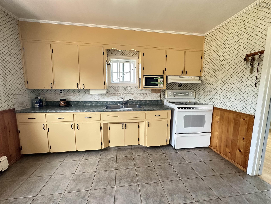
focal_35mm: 14
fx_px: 110
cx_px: 136
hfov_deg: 102.1
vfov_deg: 85.7
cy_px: 102
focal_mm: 2.22
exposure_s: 1/99
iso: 320
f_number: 2.2
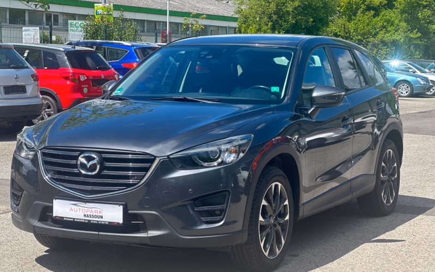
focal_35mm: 82
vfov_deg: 15.9
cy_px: 151
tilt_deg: -4.2
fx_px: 972
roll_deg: -0.1
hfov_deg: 25.2
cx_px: 218
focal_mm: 9
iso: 32
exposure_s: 1/355
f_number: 2.8
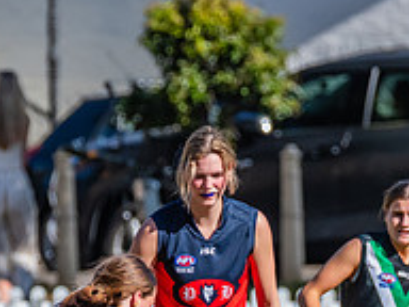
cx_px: 227
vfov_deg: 0.9
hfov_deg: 1.3
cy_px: 386
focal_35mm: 1569
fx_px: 18538
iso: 800
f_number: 9
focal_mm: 420
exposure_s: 1/1600
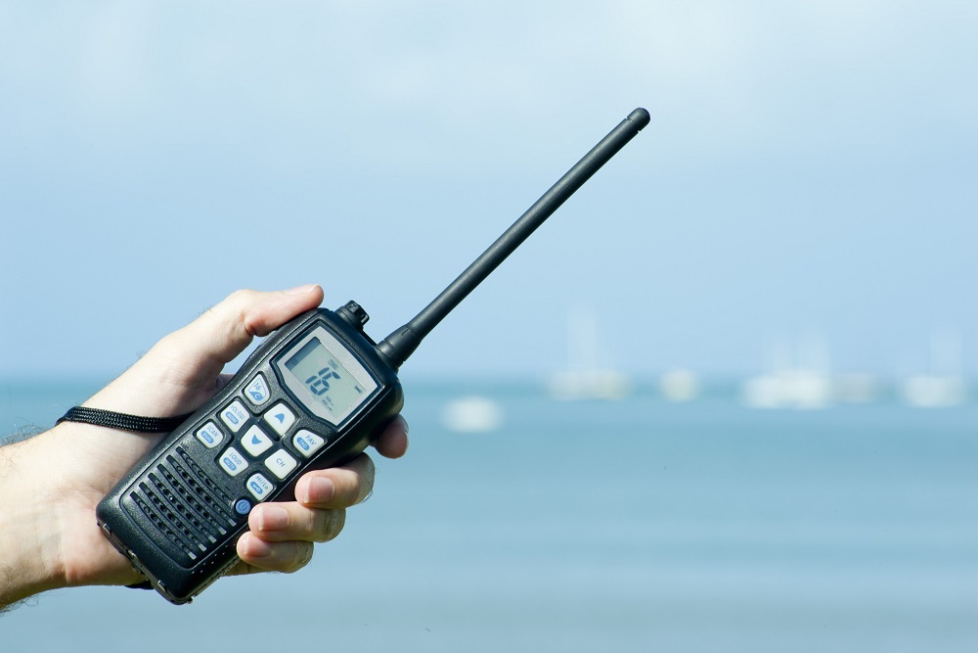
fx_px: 6520
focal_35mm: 240
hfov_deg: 8.6
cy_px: 326
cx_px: 489
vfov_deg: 5.7
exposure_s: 1/100
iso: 200
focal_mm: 240
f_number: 22
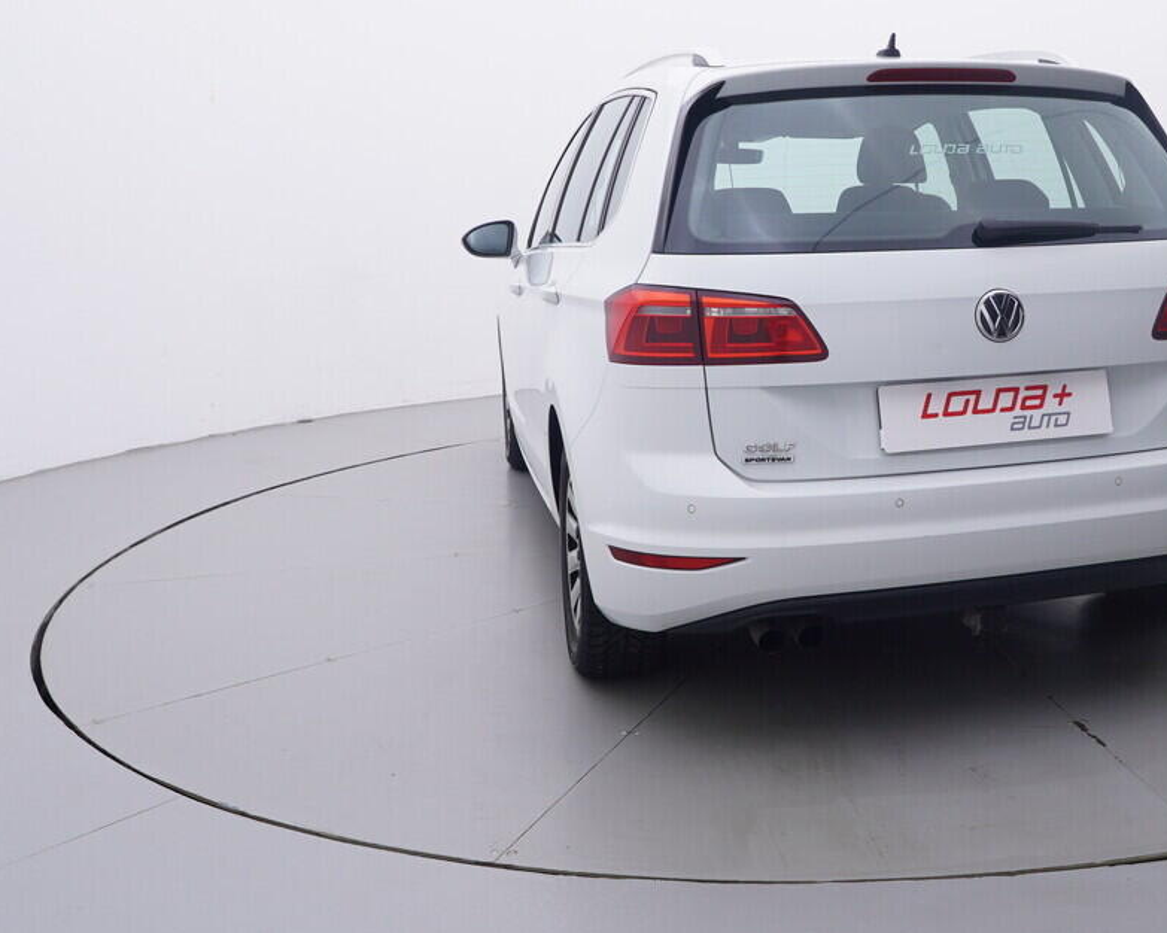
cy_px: 344
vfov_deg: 38.1
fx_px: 1342
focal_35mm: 39
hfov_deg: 45.6
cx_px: 853
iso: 200
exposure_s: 1/80
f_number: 5
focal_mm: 15
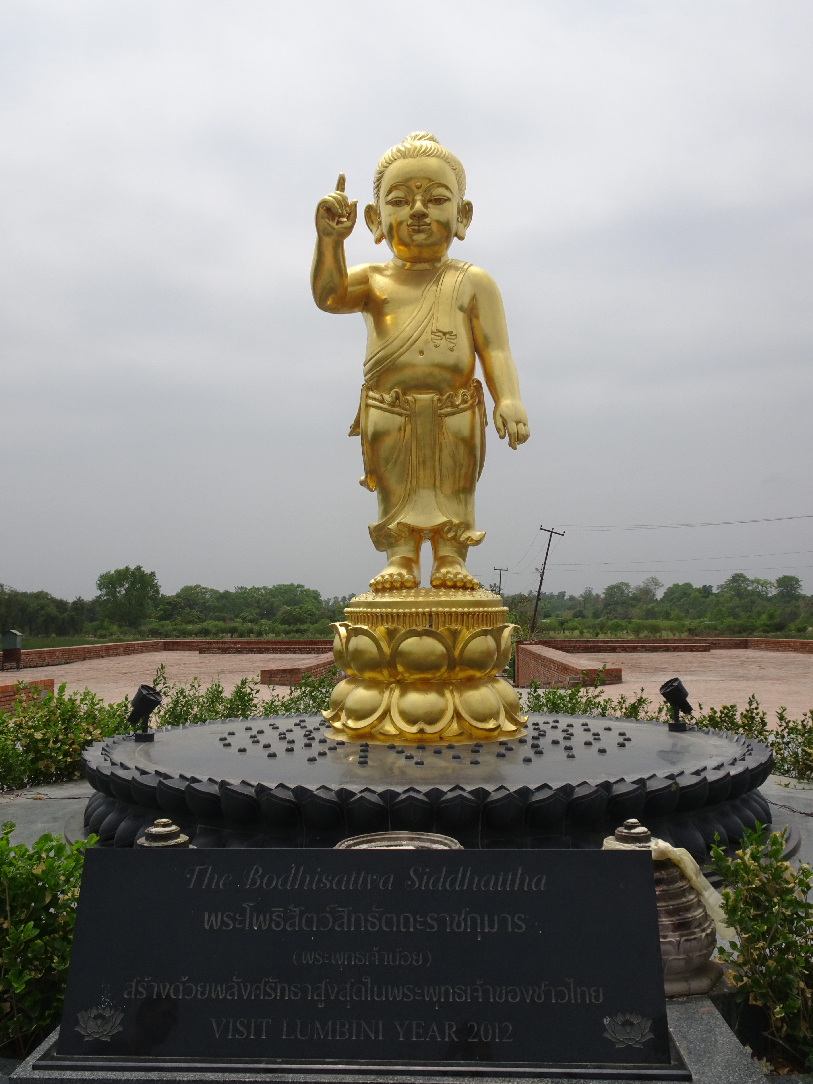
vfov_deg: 56.8
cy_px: 542
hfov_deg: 44.2
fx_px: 1002
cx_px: 406
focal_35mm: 32
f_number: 4
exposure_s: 1/1250
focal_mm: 5.43
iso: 80
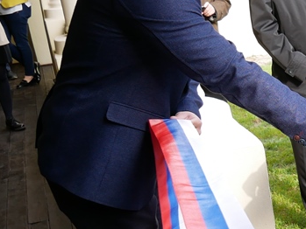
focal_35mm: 79
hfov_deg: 21.6
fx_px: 699
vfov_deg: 18.5
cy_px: 180
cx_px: 428
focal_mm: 12
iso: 200
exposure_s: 1/160
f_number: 3.5
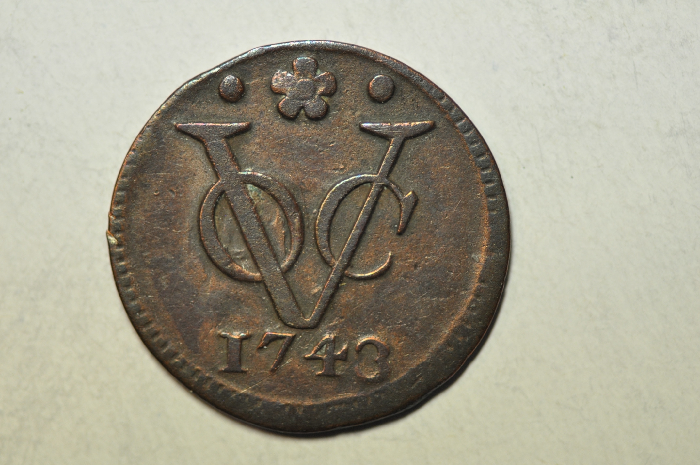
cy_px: 232
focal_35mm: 90
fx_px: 1748
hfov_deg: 22.6
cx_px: 350
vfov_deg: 15.2
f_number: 4.2
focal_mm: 60
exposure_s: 1/160
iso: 800
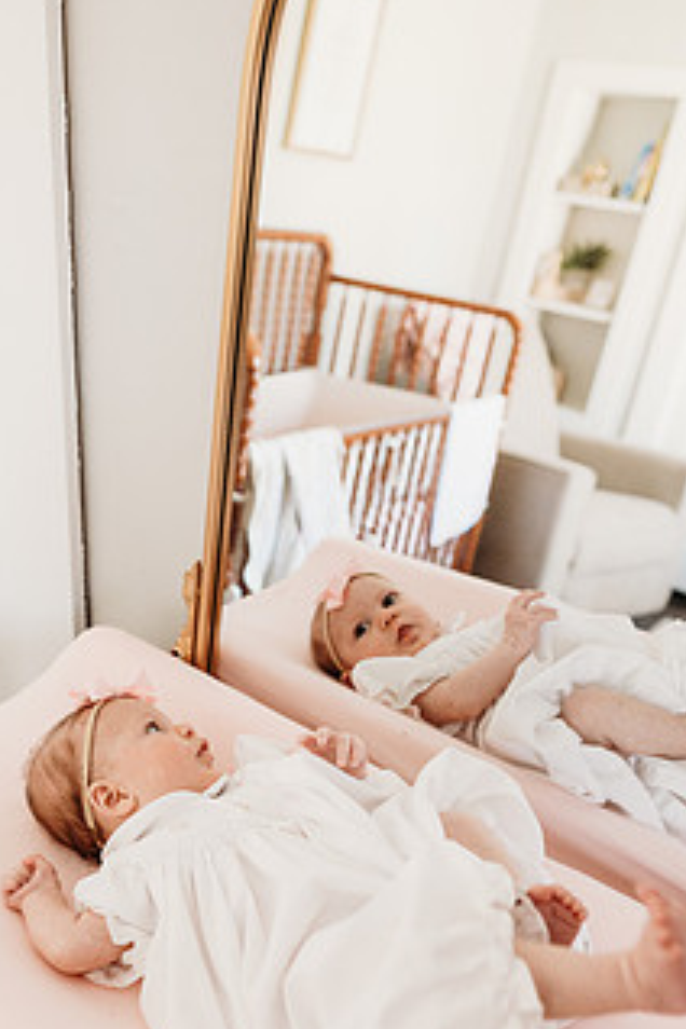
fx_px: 972
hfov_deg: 38.3
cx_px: 217
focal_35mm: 34
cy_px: 634
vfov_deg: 55.2
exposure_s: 1/100
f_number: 2.8
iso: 1000
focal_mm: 24
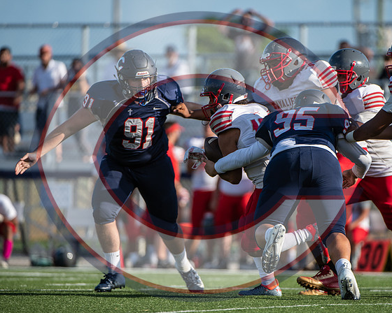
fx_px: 5337
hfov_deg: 4.2
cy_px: 169
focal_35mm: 460
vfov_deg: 3.4
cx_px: 233
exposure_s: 1/1000
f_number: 4
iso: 100
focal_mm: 350
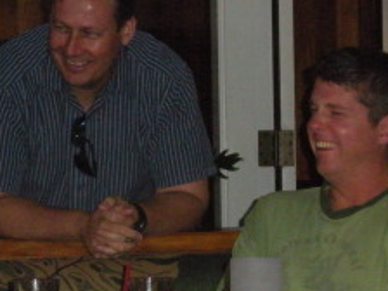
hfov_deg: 9.7
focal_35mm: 204
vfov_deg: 7.3
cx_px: 156
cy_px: 199
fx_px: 2287
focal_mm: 17.4
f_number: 5
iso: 800
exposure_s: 1/125
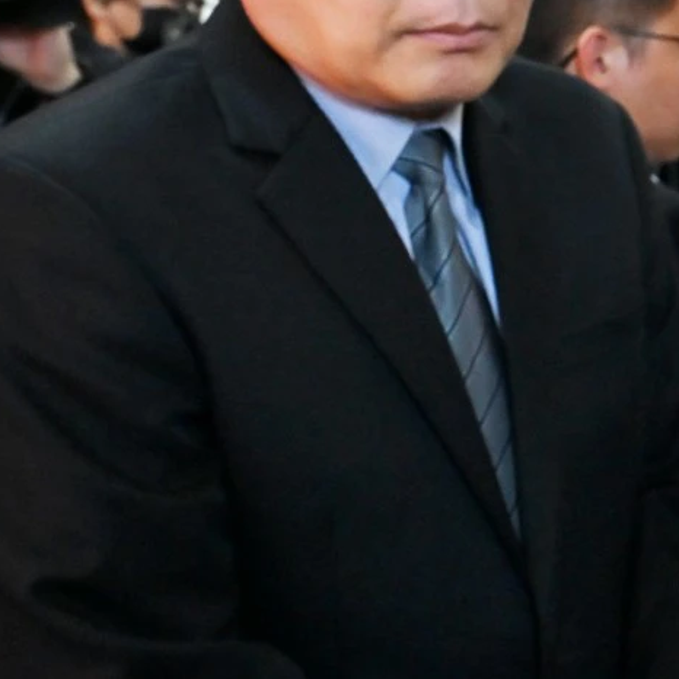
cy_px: 92
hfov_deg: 16.7
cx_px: 1263
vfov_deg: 20.3
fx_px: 1864
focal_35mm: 84
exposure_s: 1/250
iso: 2500
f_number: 5.6
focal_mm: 24
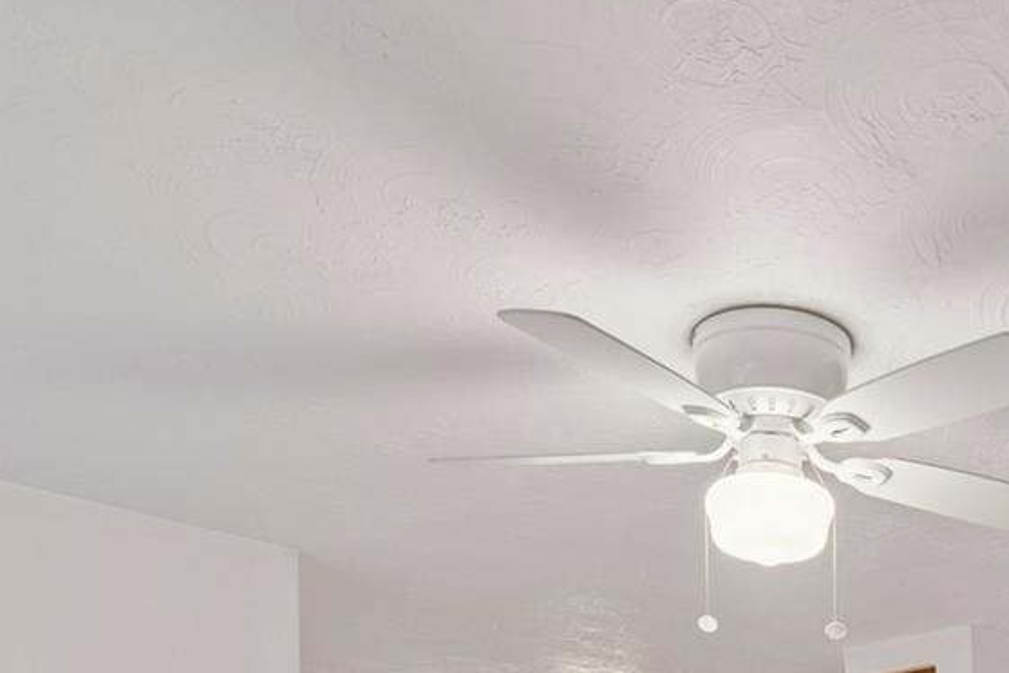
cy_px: 943
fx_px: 1205
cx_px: 910
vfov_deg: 25.4
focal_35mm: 43
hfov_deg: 41.8
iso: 100
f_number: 7.1
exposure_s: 1/4
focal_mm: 10
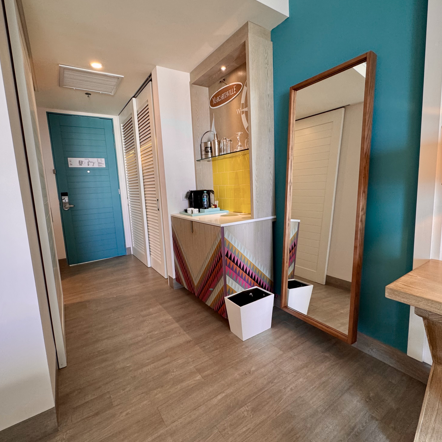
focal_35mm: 17
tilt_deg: -7.7
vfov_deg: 84.0
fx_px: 246
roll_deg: +2.1
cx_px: 223
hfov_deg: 84.0
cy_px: 219
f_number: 2.2
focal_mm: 2.22
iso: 160
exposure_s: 1/60
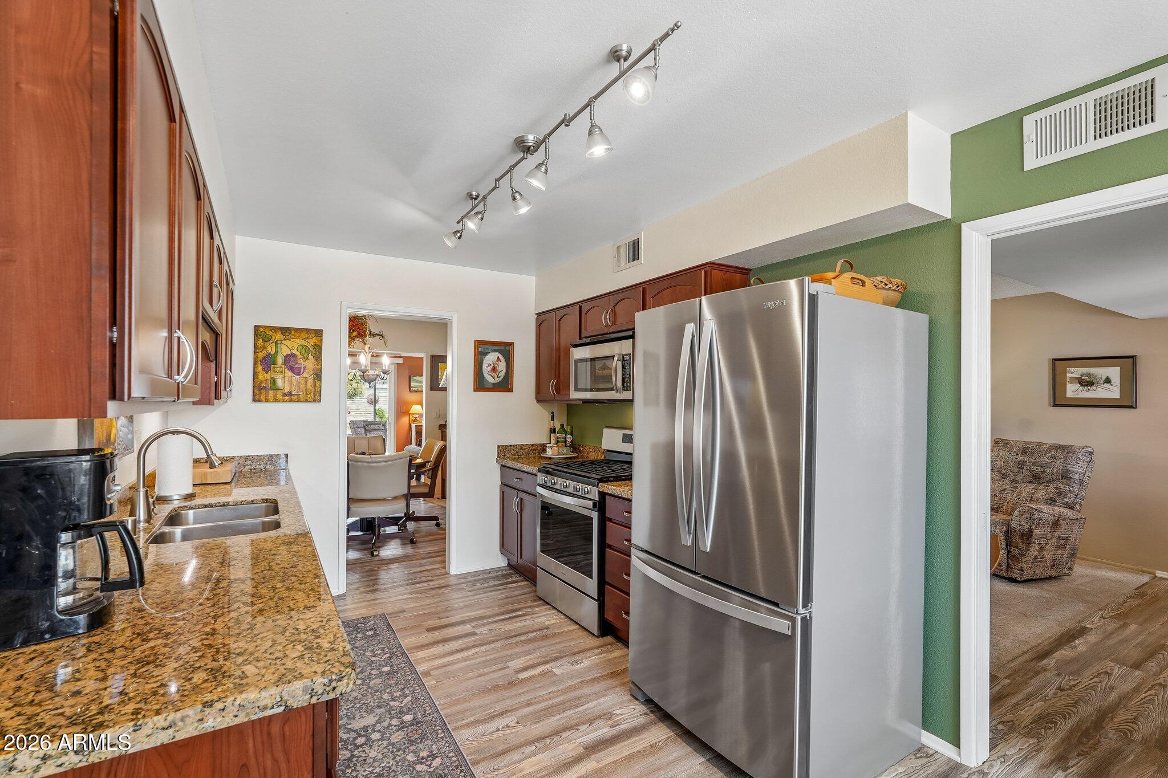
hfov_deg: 96.7
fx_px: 519
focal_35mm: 16
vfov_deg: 73.7
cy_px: 389
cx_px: 584
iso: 400
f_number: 8
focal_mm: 16
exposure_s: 1/8
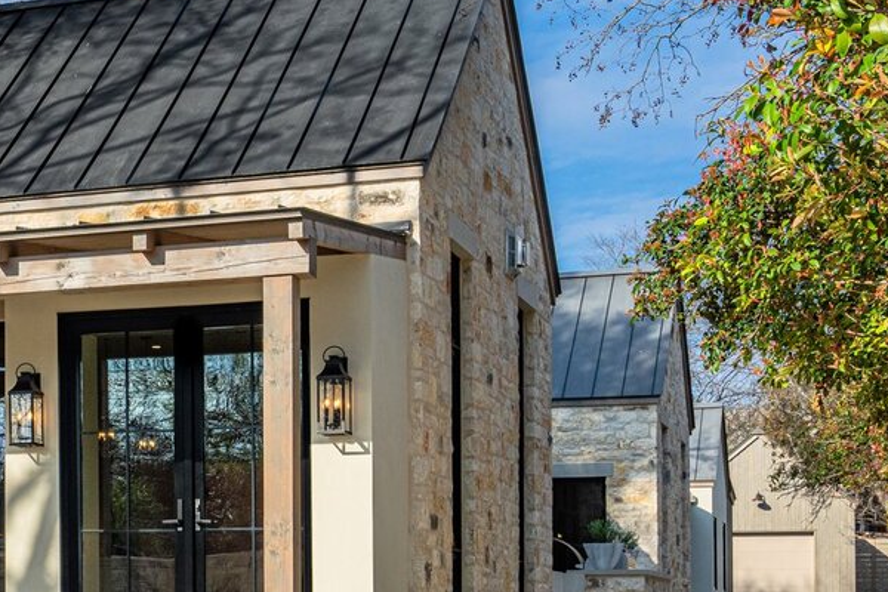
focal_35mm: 81
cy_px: 562
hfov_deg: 24.0
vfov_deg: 16.6
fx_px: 1998
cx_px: 0
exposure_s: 1/500
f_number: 9
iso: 160
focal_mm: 30
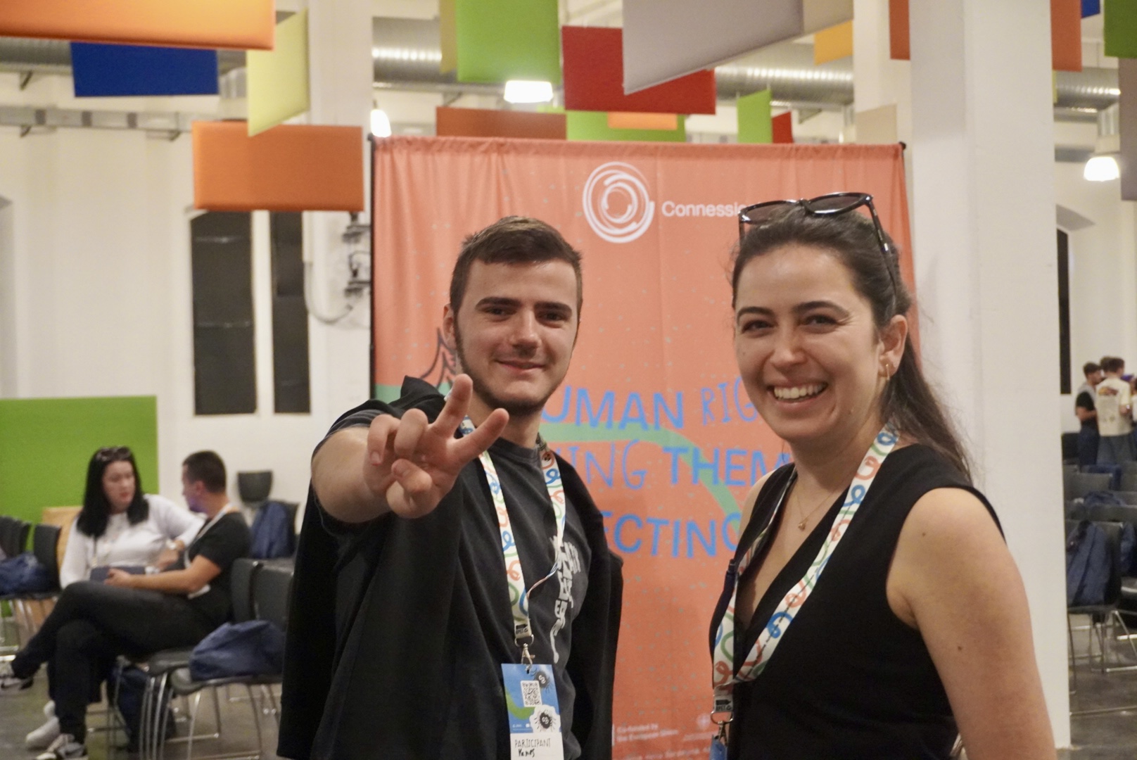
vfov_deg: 21.1
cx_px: 568
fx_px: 2039
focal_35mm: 64
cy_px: 380
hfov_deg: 31.2
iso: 6400
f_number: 5.6
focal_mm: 43
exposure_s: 1/60
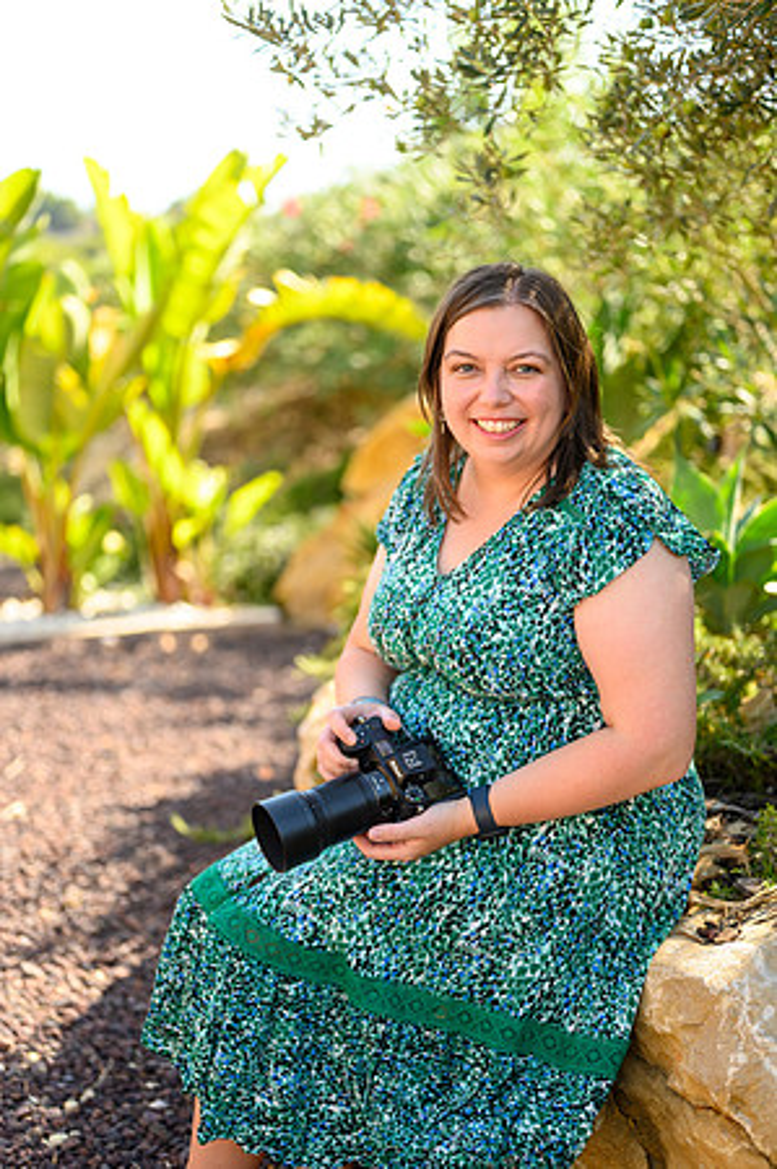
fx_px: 1622
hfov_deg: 26.9
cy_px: 584
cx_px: 388
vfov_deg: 39.6
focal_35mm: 50
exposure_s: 1/640
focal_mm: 50
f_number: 1.8
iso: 100
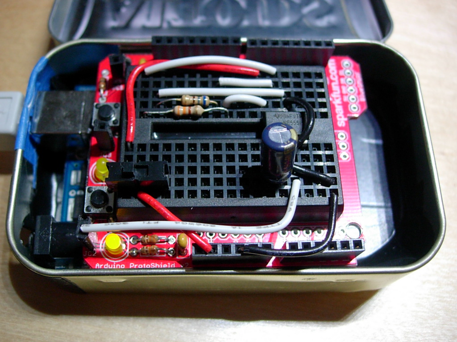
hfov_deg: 49.0
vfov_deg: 37.7
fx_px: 502
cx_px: 228
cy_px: 171
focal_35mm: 38
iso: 173
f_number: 2.8
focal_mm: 7.8
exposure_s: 1/32
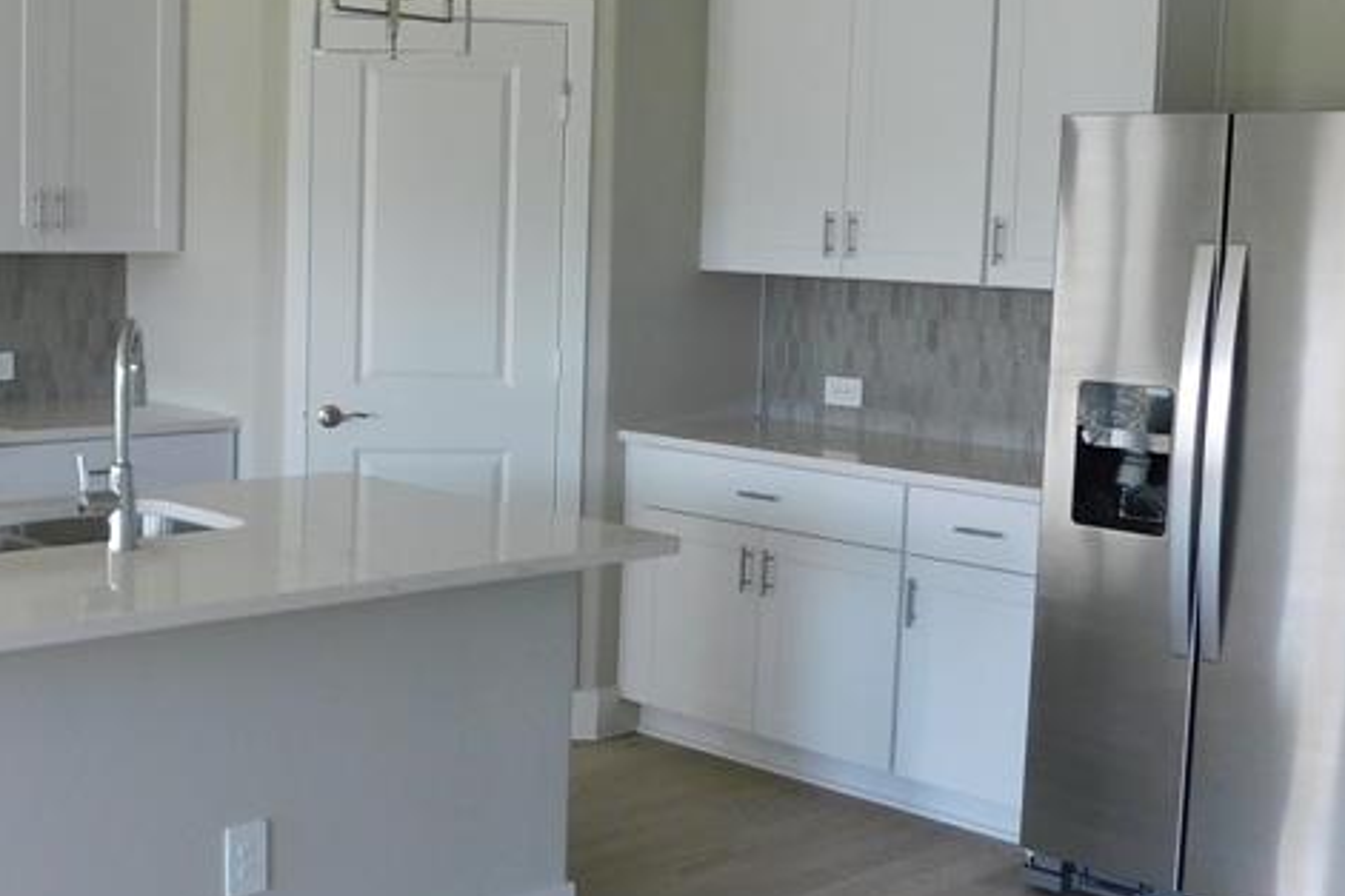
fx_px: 1943
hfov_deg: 37.6
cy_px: 388
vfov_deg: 26.0
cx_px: 408
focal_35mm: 52
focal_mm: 4
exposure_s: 1/30
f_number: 3
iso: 160
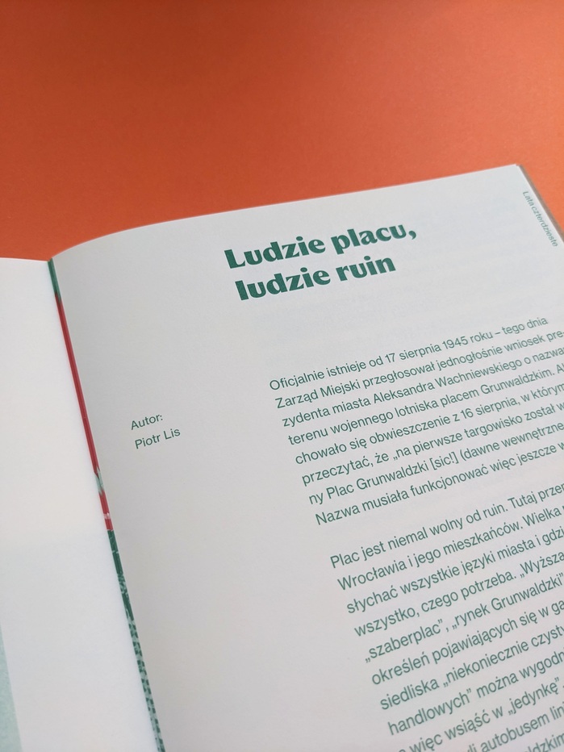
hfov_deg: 51.4
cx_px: 282
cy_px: 376
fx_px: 587
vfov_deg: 65.3
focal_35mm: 27
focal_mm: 4.38
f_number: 1.73
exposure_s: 1/120
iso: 50
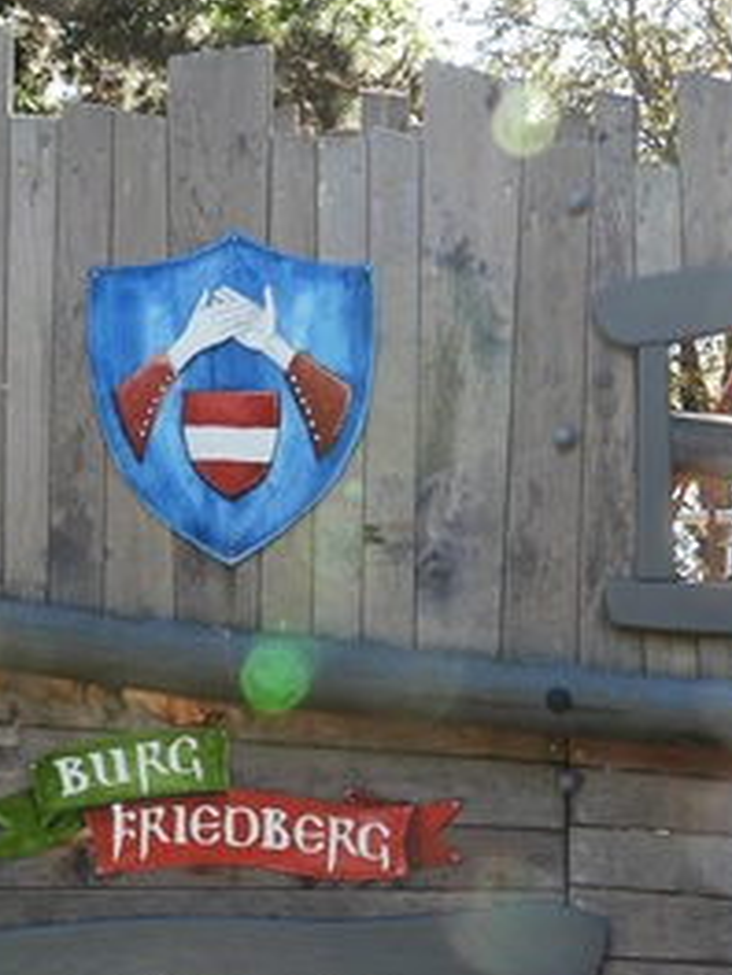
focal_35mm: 91
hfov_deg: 16.2
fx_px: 2566
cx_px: 181
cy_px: 827
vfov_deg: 21.2
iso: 100
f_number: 3.2
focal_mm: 5.4
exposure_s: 1/200
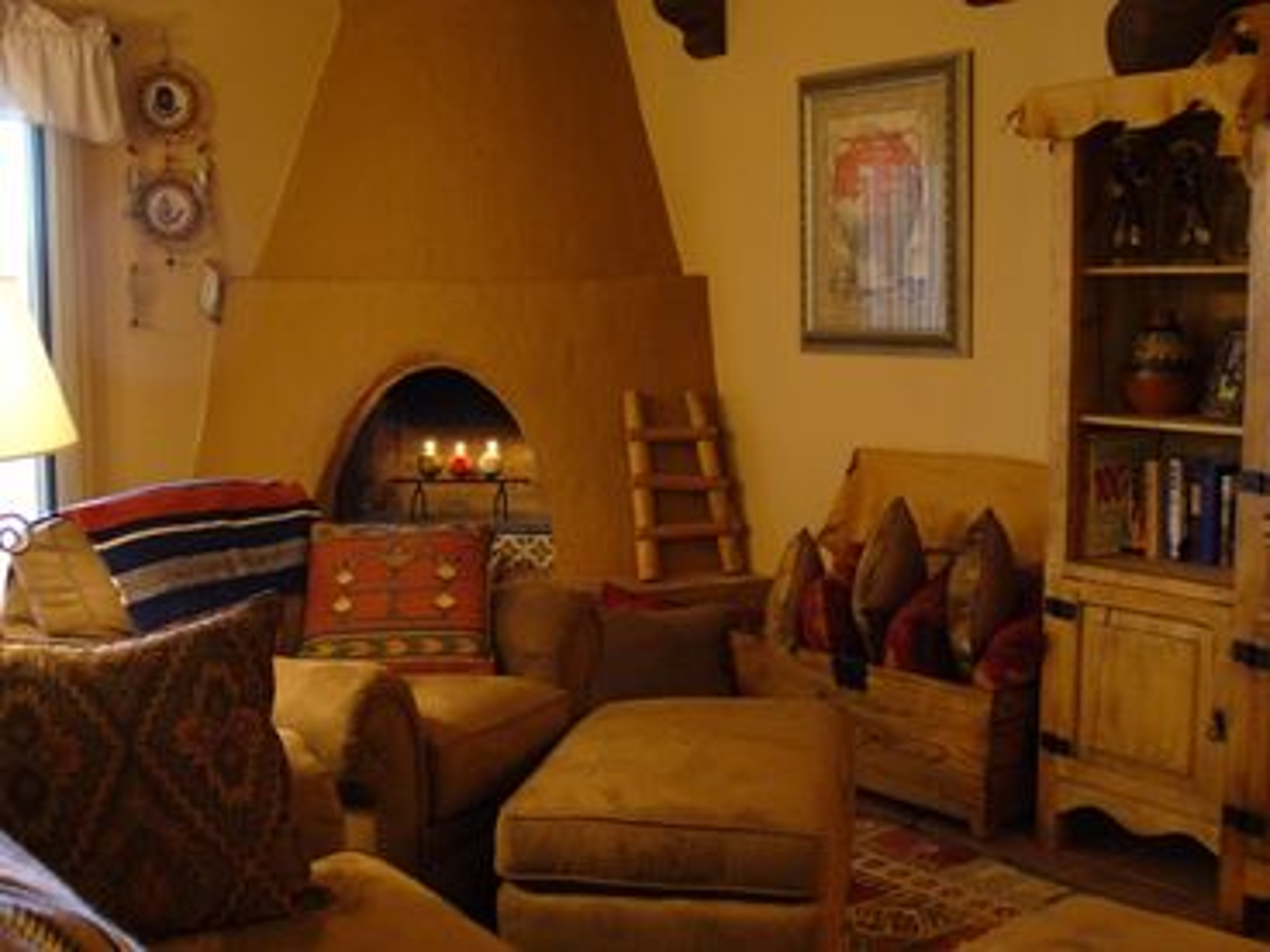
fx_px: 1541
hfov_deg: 44.8
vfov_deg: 34.3
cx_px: 635
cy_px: 476
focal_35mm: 42
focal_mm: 7
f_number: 2.9
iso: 200
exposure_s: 1/8
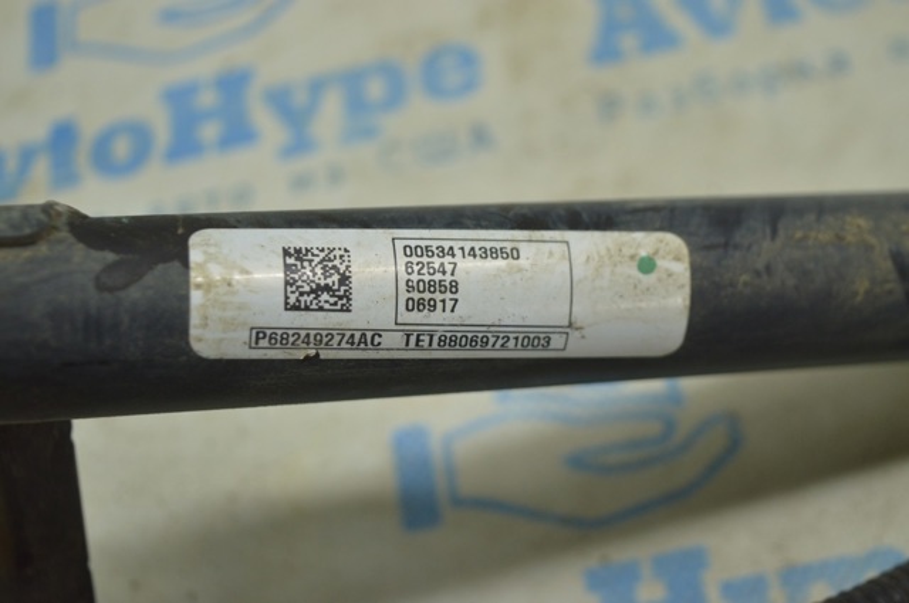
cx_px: 454
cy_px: 302
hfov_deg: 29.9
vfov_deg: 20.1
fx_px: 1702
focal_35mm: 68
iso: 400
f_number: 5
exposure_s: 1/50
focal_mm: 45
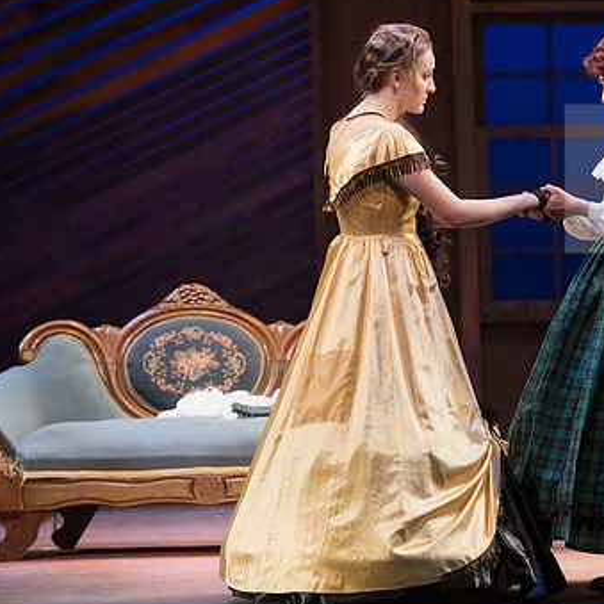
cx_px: 511
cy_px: 320
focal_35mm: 218
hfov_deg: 8.0
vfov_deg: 8.0
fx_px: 4303
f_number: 3.5
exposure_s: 1/320
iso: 3200
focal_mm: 150
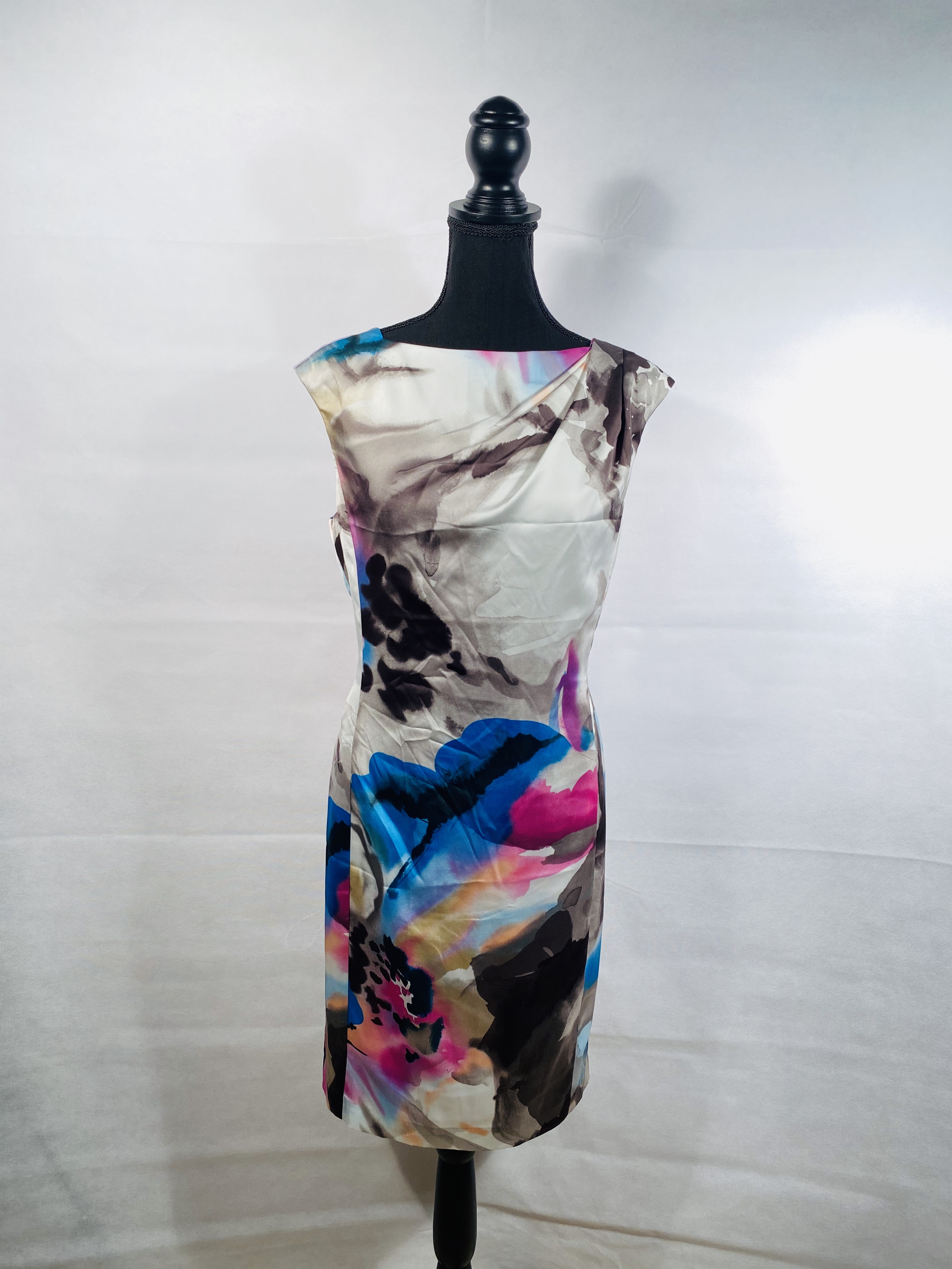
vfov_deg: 67.3
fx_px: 953
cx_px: 476
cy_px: 634
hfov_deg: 53.1
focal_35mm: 26
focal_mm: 4.25
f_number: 1.8
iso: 80
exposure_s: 1/120
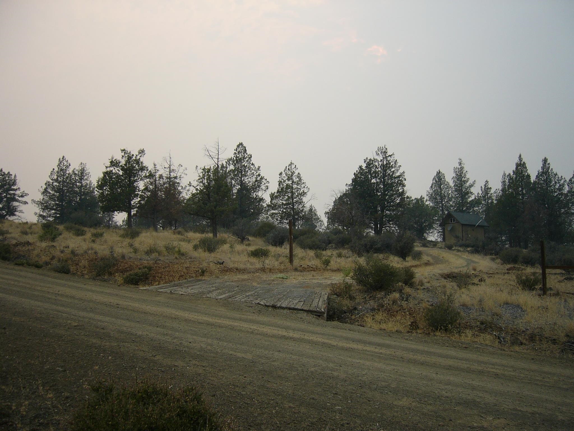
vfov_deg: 40.7
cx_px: 287
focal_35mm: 35
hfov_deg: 52.6
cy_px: 216
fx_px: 580
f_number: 2.8
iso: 50
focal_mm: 5.8
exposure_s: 1/400
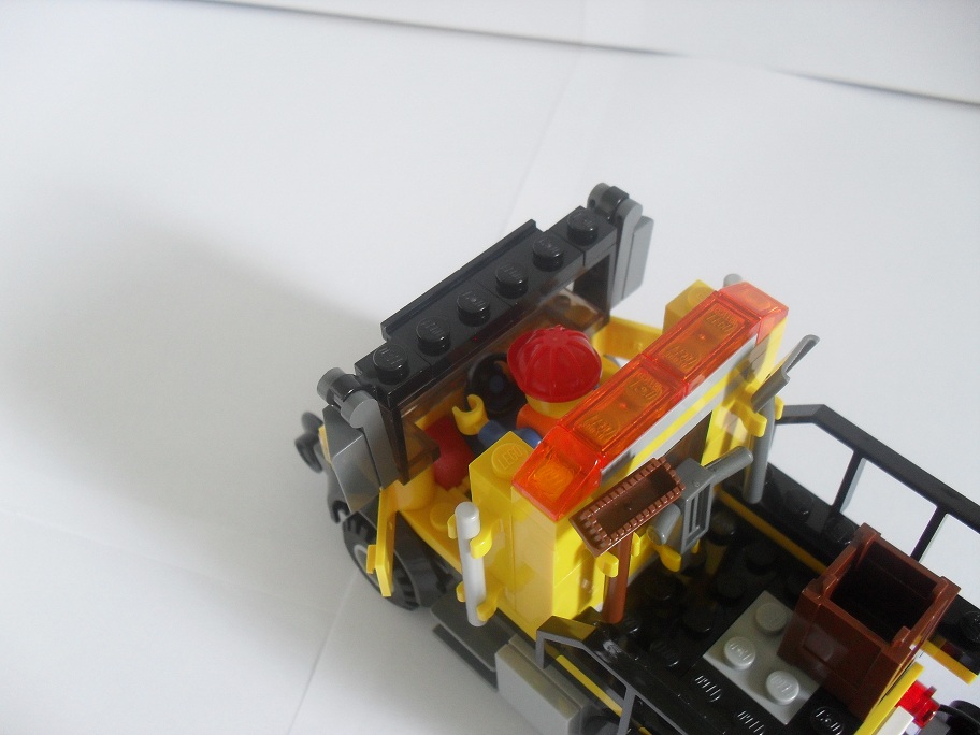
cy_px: 368
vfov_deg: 40.7
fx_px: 991
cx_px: 490
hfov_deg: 52.6
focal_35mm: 35
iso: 200
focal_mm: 6.3
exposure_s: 1/6
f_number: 3.2
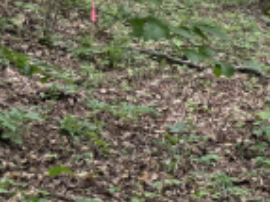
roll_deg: +0.6
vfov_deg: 12.7
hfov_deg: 14.3
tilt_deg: +3.1
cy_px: -76
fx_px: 873
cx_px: 562
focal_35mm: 112
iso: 125
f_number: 1.78
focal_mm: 6.76
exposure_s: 1/207
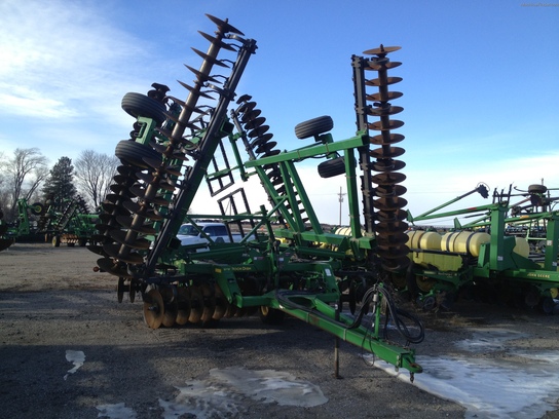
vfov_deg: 40.7
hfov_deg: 52.6
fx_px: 565
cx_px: 280
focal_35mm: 35
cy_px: 210
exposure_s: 1/673
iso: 50
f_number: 2.4
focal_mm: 4.28
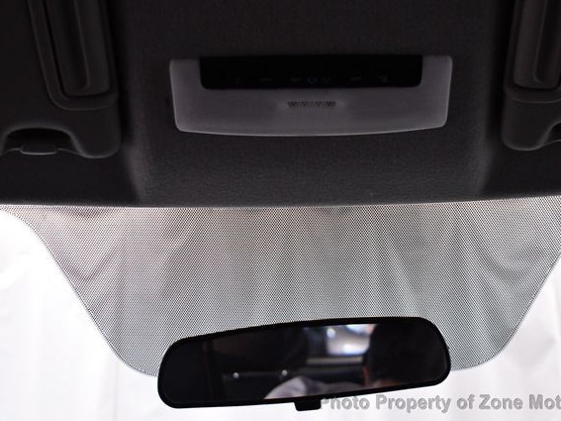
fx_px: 1231
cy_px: 210
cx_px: 307
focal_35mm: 76
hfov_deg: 25.7
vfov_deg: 19.4
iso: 2500
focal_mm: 35
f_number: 4.5
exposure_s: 1/125
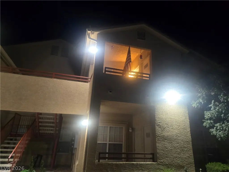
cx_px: 114
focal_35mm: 23
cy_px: 86
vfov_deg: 58.9
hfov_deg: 73.9
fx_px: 152
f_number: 1.8
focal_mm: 5.4
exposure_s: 1/60
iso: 1000
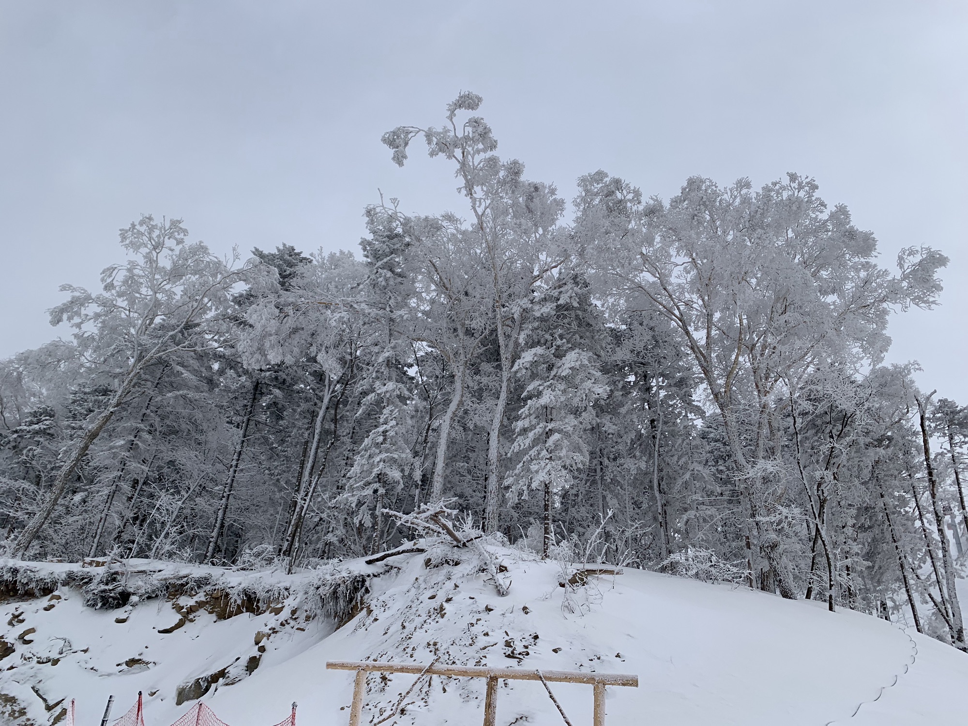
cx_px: 484
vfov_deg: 53.1
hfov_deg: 67.3
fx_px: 727
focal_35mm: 26
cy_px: 363
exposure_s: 1/4902
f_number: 1.8
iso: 25
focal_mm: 4.25
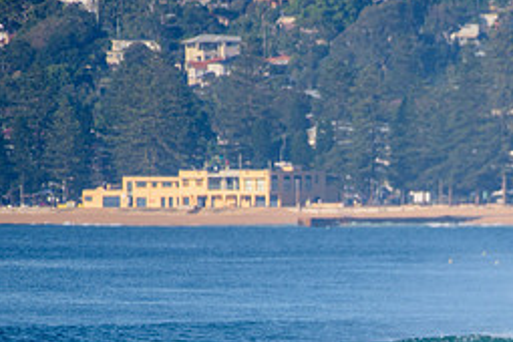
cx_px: 533
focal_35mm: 1138
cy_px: 379
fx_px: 16215
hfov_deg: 1.8
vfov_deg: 1.2
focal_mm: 500
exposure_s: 1/1600
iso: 160
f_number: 5.6
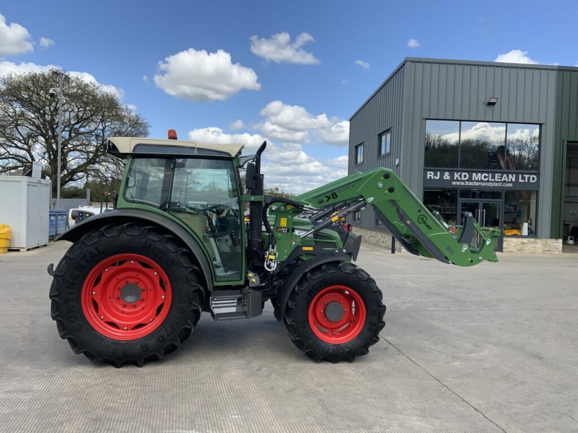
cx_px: 289
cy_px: 216
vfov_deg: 48.2
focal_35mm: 29
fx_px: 484
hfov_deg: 61.7
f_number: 1.8
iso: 16
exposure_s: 1/1377
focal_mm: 3
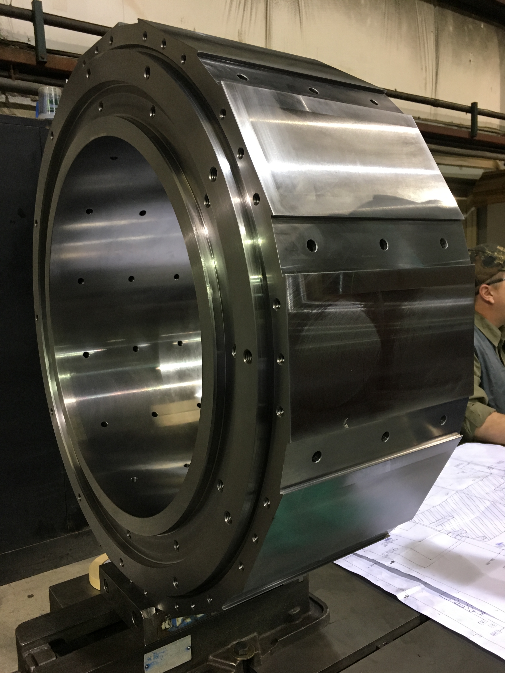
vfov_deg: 61.7
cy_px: 336
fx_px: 564
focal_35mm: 29
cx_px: 252
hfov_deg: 48.2
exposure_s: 1/30
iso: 100
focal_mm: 4.15
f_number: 2.2
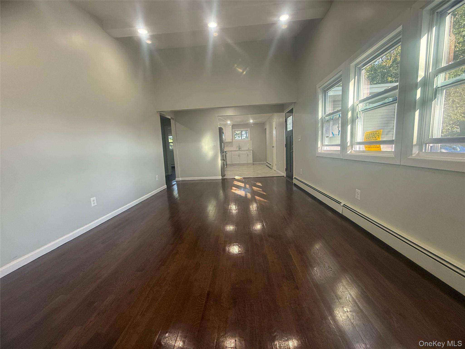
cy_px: 174
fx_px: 188
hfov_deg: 102.1
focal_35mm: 14
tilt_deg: -8.3
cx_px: 232
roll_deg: +2.3
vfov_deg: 85.7
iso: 160
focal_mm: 2.22
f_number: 2.2
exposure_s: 1/120
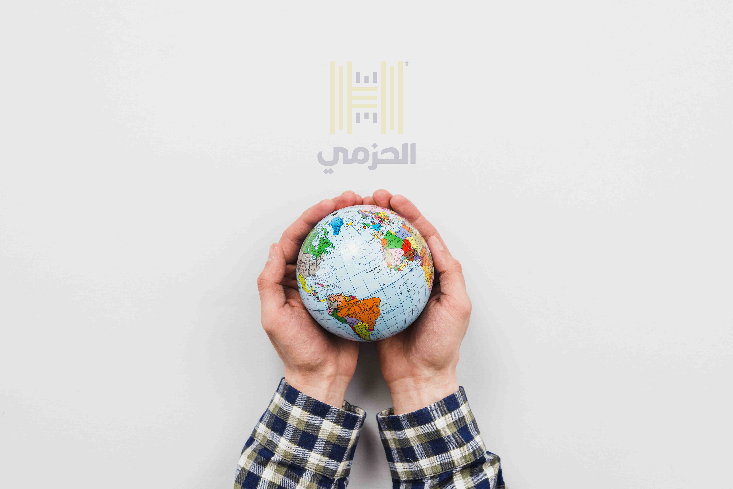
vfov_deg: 27.0
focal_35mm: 50
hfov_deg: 39.6
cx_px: 366
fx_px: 1018
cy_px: 244
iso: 250
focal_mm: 50
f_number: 9
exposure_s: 1/160
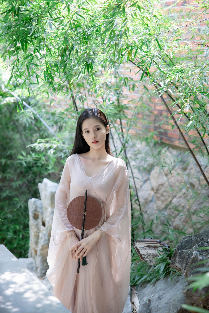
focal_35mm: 70
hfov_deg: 19.5
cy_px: 156
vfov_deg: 28.8
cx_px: 104
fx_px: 610
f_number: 2.8
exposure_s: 1/125
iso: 200
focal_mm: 70
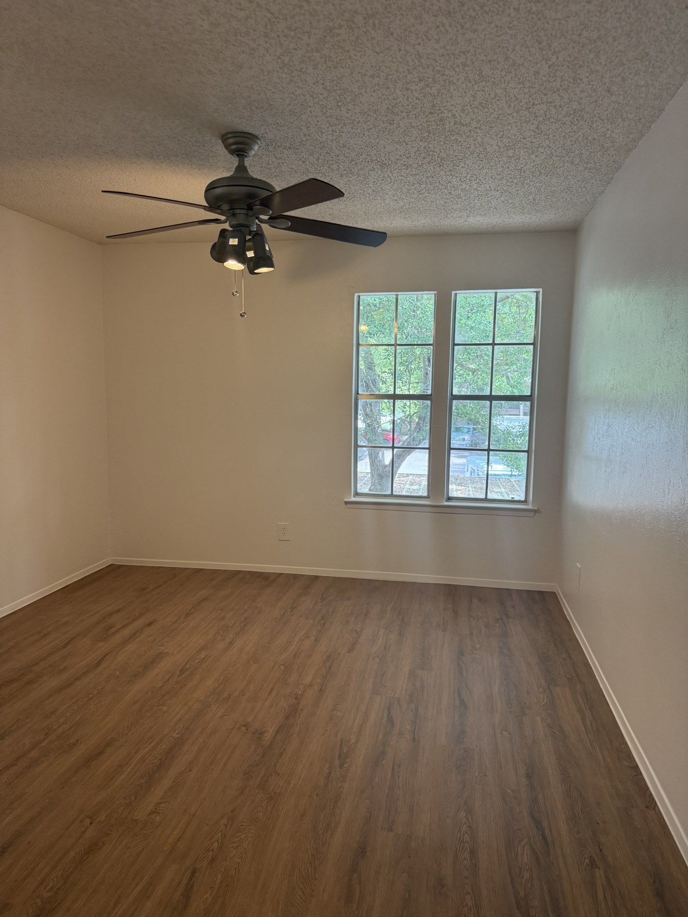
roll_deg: -0.7
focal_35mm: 24
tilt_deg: -6.1
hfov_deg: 56.8
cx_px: 344
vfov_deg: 71.6
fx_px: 636
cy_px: 458
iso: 250
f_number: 1.78
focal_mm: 6.76
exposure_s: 1/120
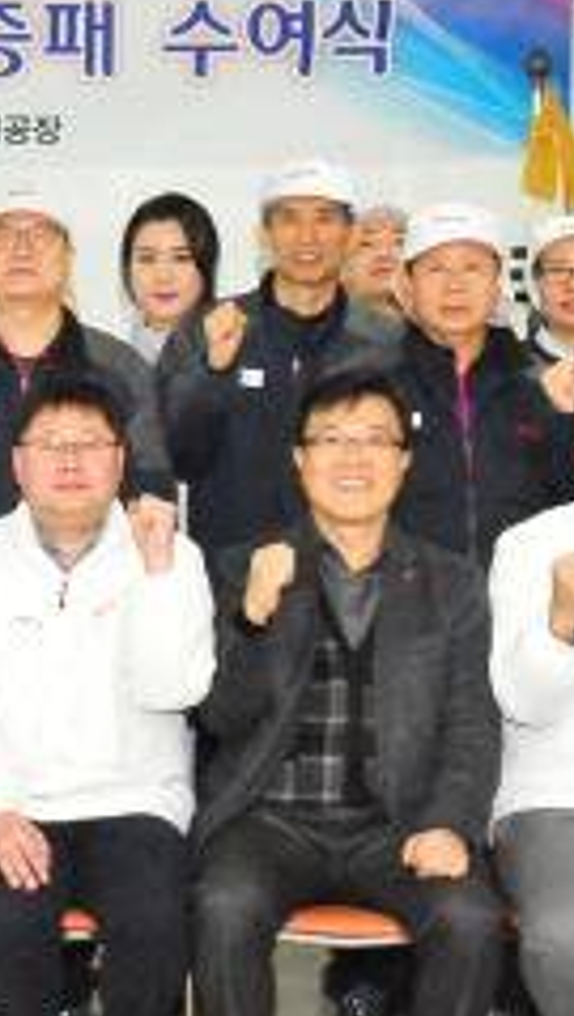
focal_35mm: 95
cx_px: -187
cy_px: 438
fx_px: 2565
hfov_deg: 12.4
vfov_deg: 22.4
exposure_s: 1/60
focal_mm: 29
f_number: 11
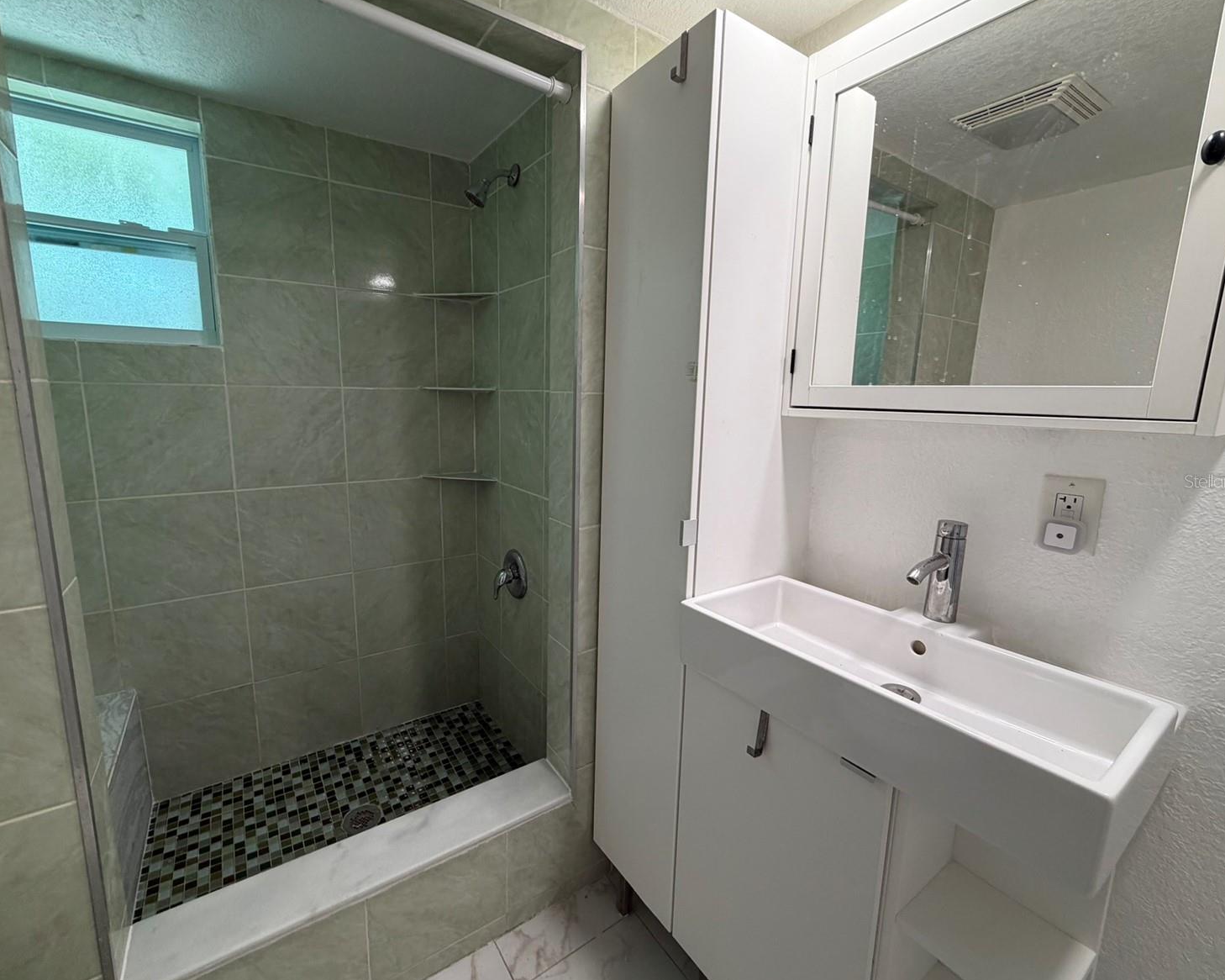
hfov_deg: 96.8
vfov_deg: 84.0
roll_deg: -0.2
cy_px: 481
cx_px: 591
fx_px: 544
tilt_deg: -9.4
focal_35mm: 15
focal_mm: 2.22
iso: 160
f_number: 2.2
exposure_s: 1/120
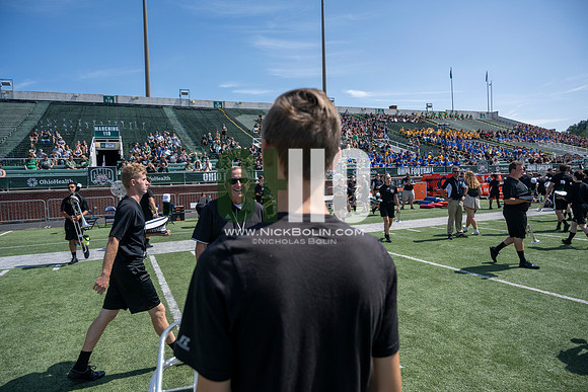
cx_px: 294
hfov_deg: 73.7
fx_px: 392
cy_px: 196
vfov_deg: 53.2
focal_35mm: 24
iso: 200
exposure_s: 1/1600
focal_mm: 24
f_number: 5
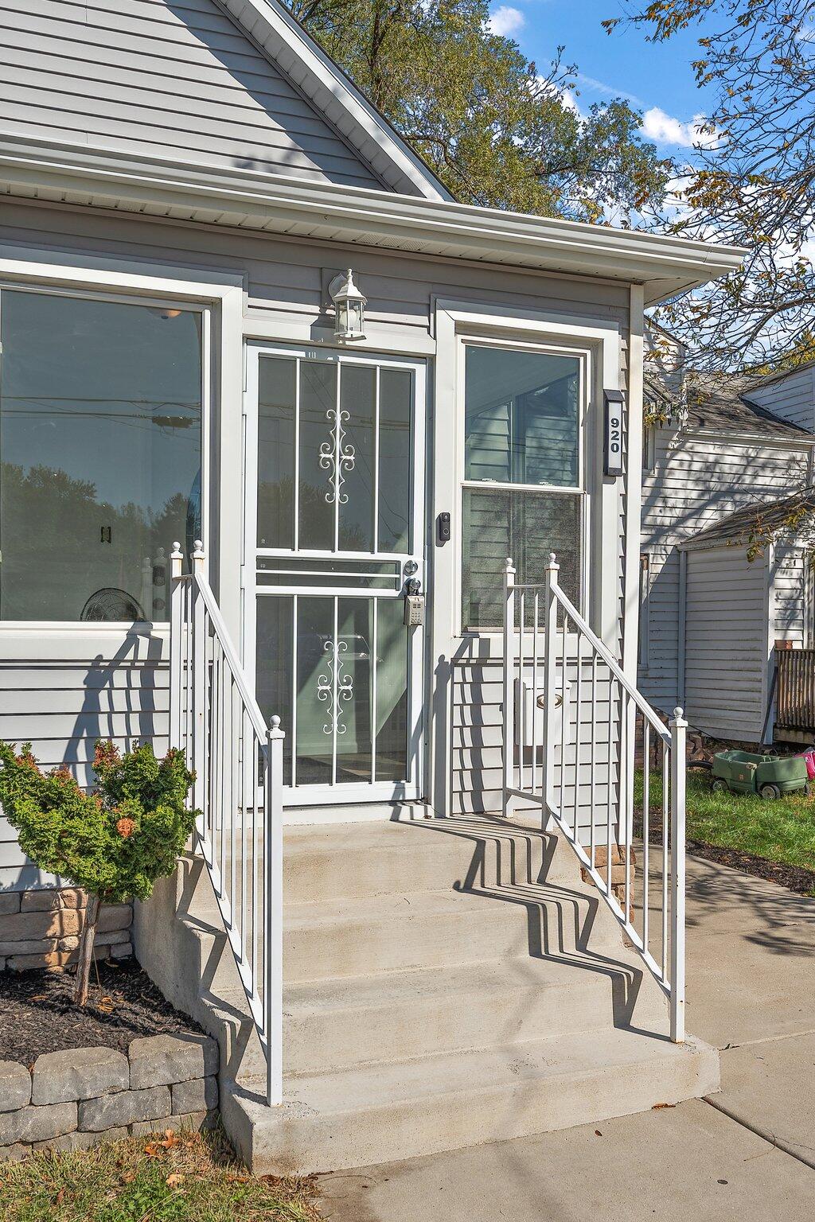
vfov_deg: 61.9
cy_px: 611
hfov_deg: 43.6
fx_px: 1019
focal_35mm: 30
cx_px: 408
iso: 50
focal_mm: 20.4
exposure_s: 1/25
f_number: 8
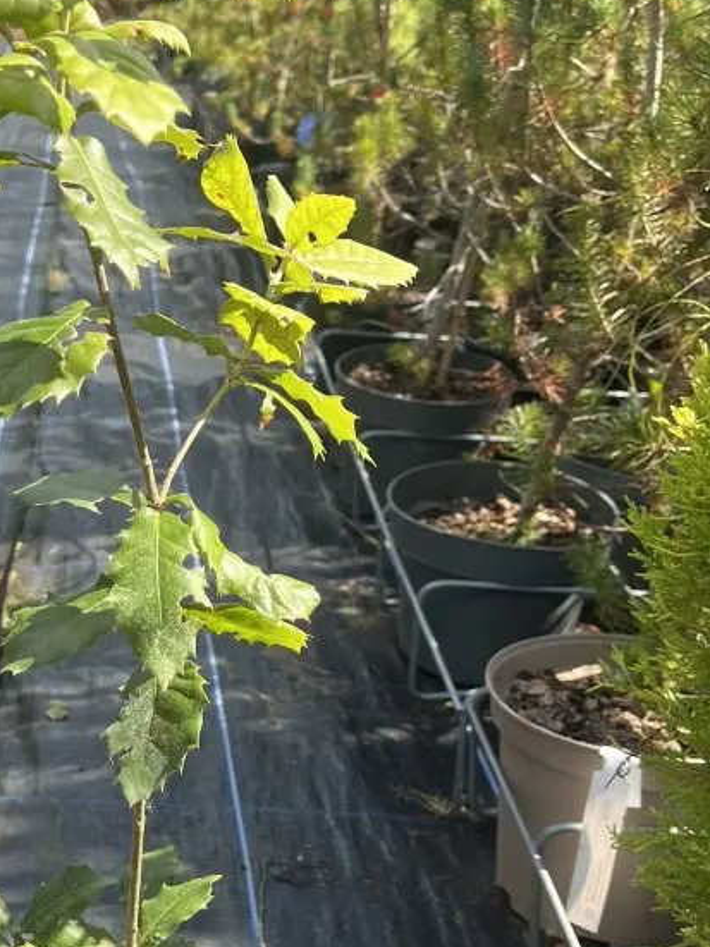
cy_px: 586
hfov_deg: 27.8
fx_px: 1395
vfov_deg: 37.3
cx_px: 113
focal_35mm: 51
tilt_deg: -25.0
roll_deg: -1.3
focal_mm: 5.1
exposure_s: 1/858
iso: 50
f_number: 1.6
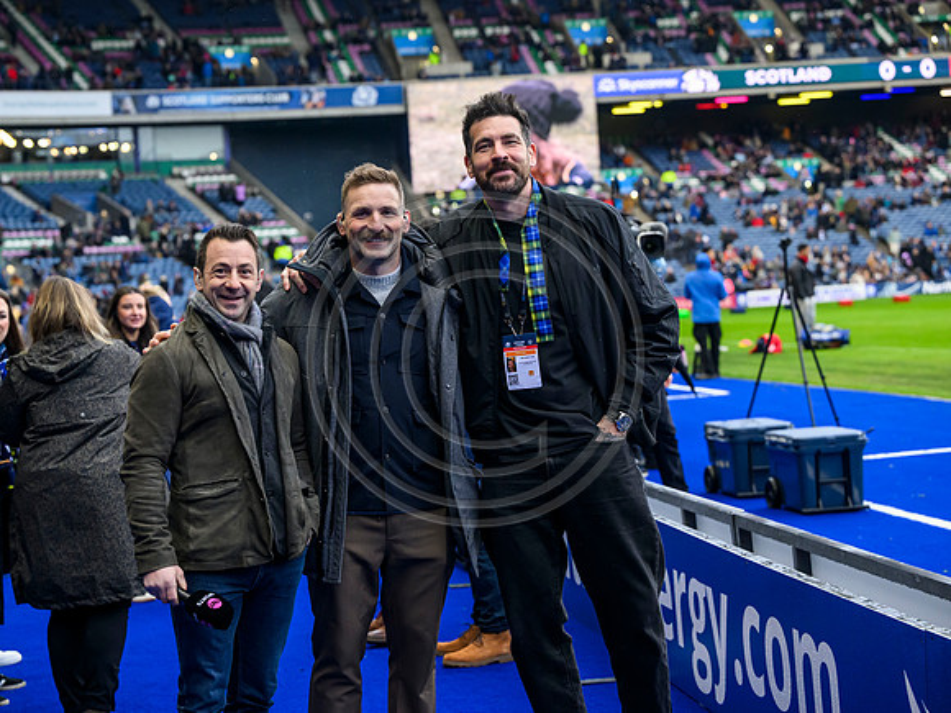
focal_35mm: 80
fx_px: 2186
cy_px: 338
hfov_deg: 24.5
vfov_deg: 18.5
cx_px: 389
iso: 3200
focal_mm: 70
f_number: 4
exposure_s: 1/1250
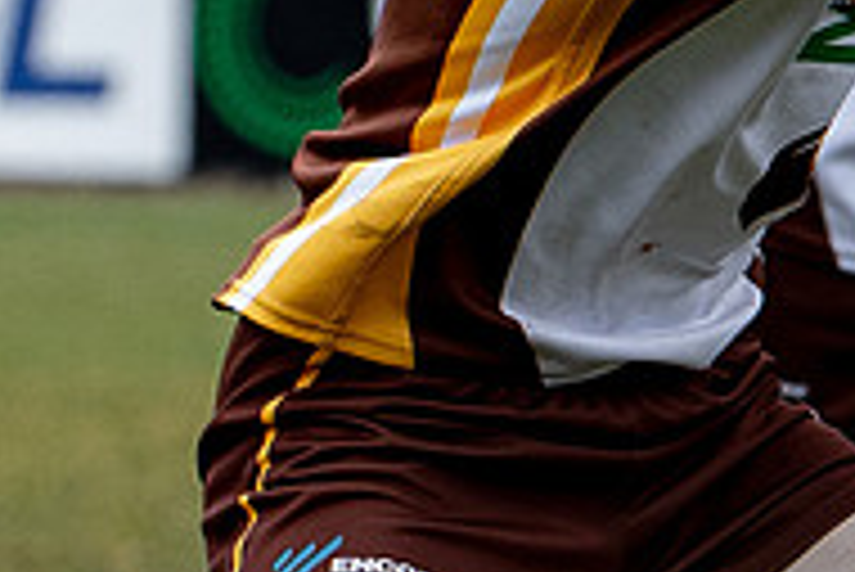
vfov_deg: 0.8
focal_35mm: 1693
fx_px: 40238
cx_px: 800
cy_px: -362
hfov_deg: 1.2
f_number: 4
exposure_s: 1/800
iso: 280
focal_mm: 135
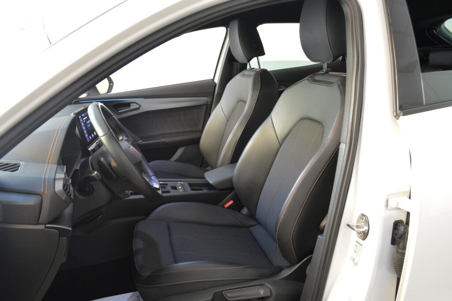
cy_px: 150
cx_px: 226
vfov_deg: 47.9
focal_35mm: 27
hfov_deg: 67.4
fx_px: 339
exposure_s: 1/40
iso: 2500
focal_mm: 18
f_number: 5.6
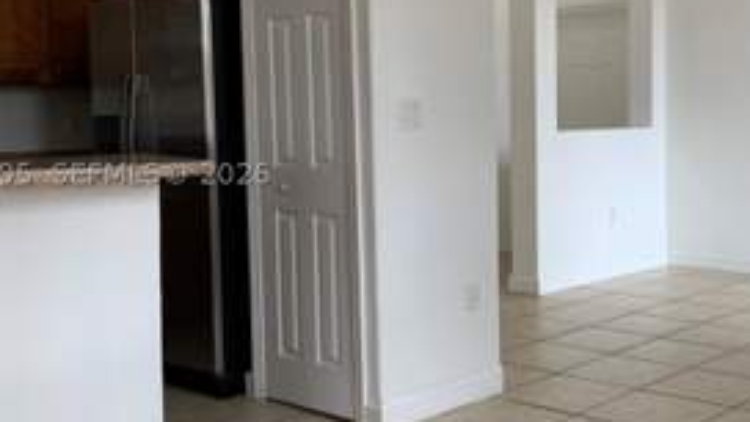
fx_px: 994
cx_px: 524
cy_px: 174
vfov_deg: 23.9
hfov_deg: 40.6
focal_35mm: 50
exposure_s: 1/120
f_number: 1.8
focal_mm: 4.25
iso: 64
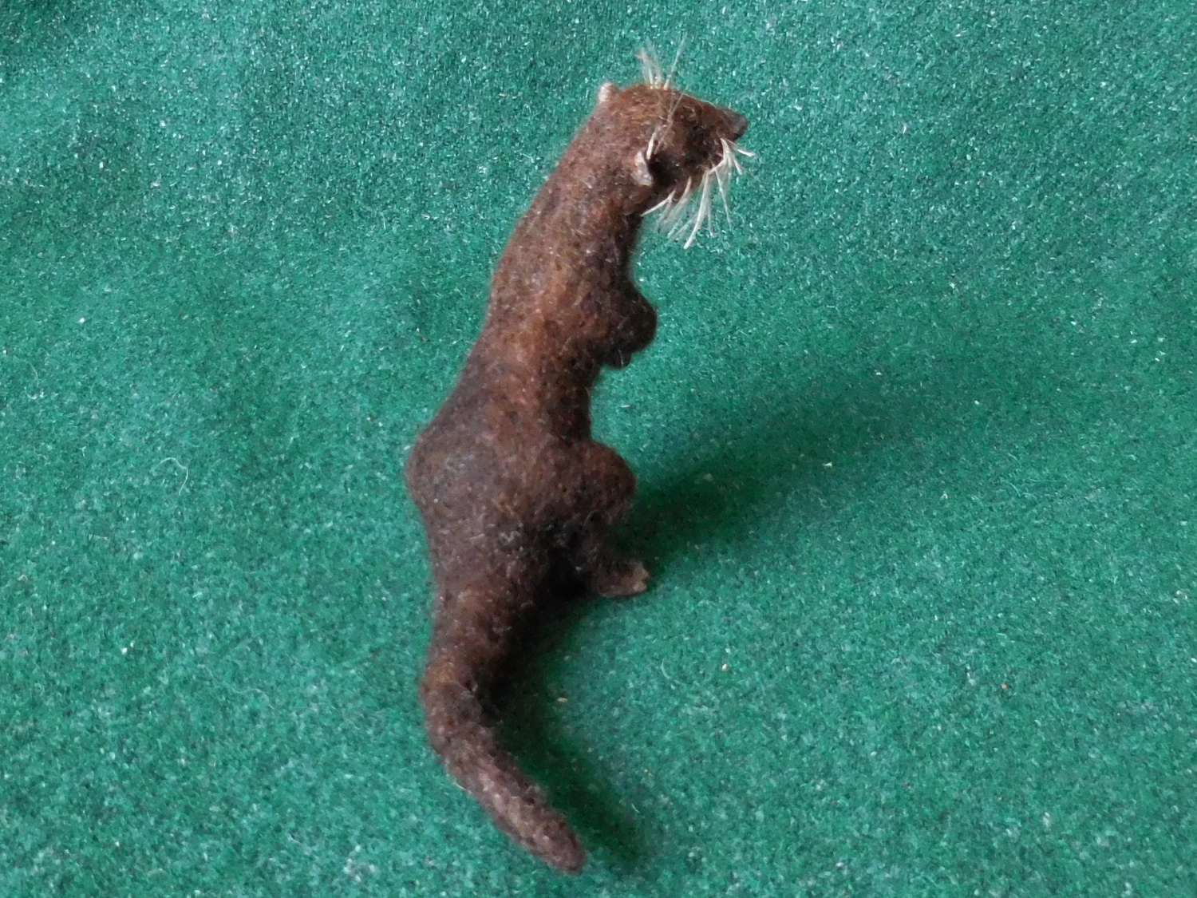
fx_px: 864
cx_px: 598
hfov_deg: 69.4
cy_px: 449
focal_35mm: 25
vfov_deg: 54.9
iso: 400
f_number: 3.3
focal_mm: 4.5
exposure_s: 1/13
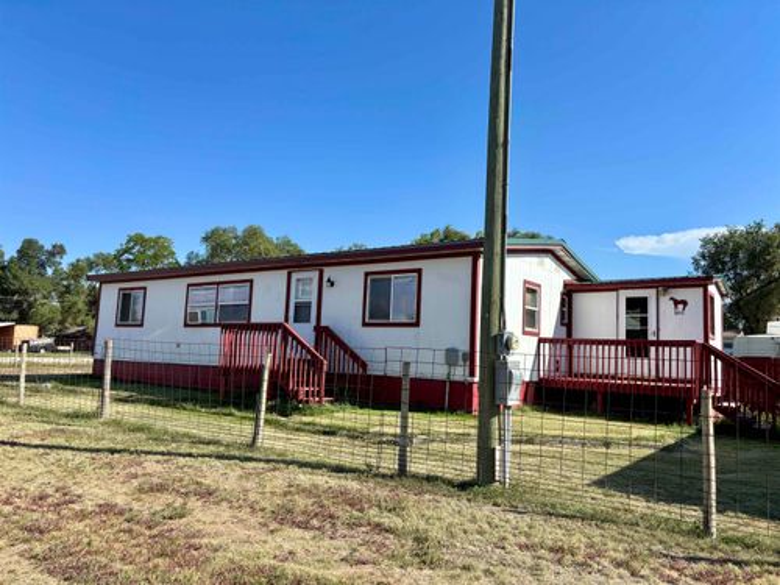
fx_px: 586
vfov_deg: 53.1
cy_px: 292
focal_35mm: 26
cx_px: 390
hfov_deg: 67.3
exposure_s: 1/2710
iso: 50
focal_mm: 5.96
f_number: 1.6
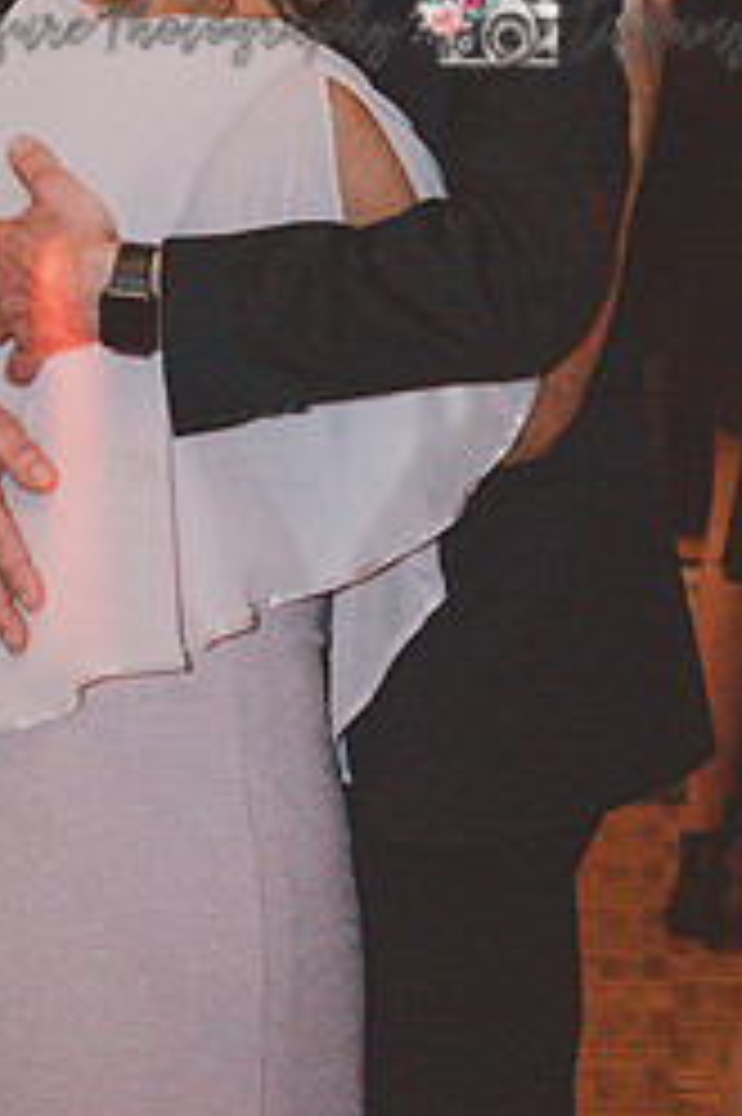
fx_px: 4644
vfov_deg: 13.6
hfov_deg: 9.1
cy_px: 198
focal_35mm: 150
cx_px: 238
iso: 6400
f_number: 5.6
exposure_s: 1/60
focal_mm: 55
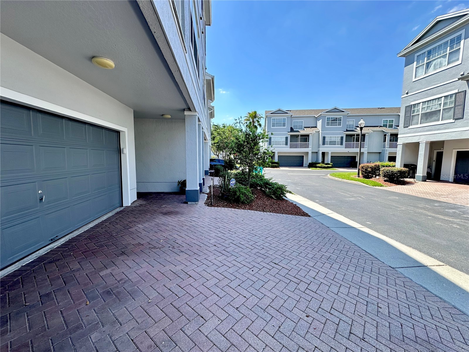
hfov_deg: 102.1
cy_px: 176
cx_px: 234
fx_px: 190
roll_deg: -0.1
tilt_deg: -5.3
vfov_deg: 85.7
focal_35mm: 14
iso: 40
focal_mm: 2.22
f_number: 2.2
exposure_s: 1/558
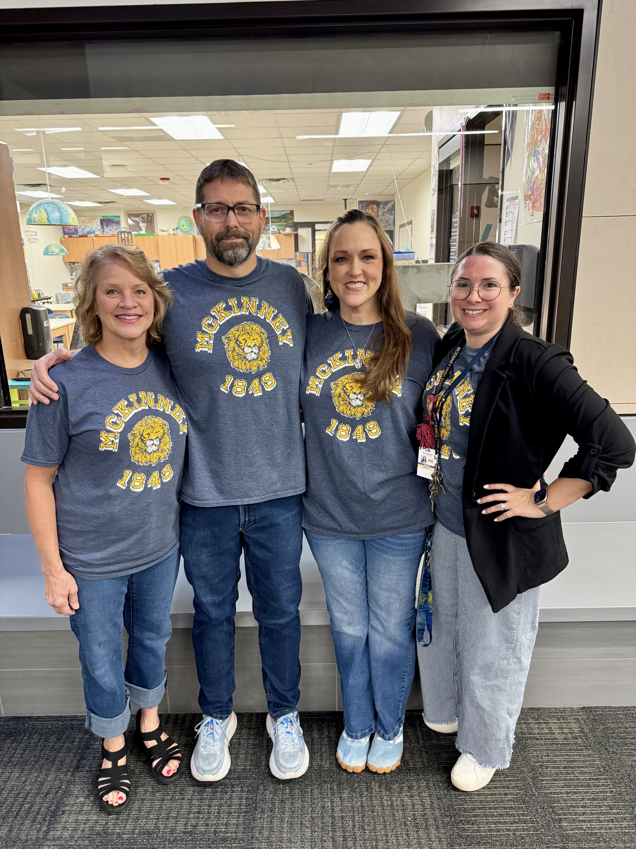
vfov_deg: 71.6
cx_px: 318
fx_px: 588
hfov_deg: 56.8
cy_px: 424
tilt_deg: -17.1
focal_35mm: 24
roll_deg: +1.9
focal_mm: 6.76
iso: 400
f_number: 1.78
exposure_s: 1/60
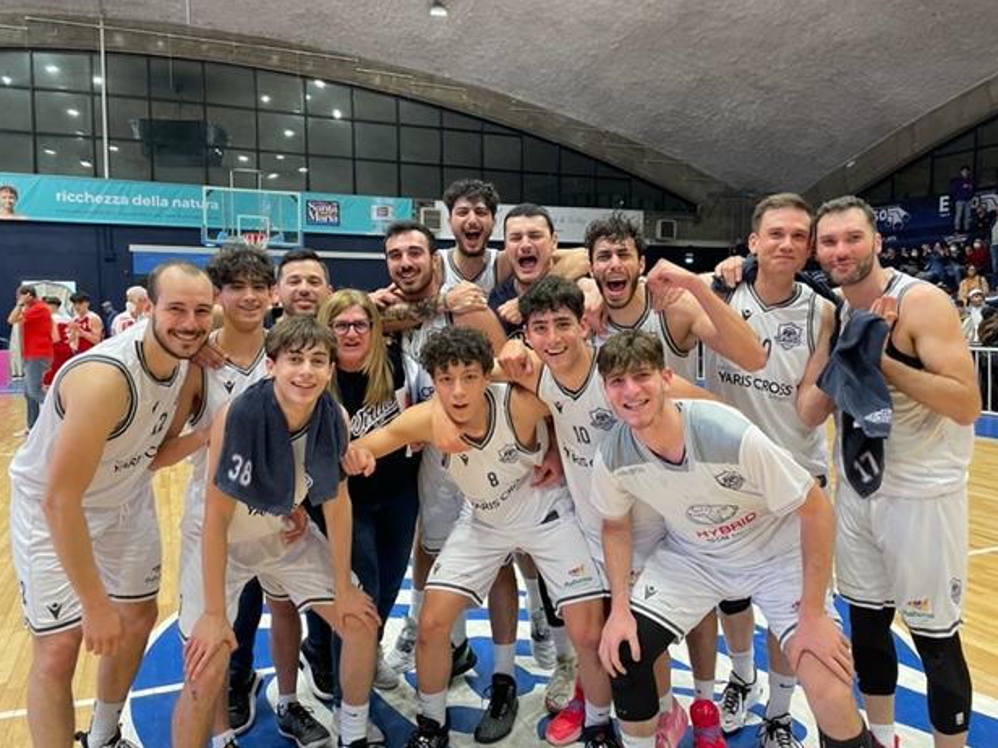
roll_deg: +0.0
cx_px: 507
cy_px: 361
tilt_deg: -2.4
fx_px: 778
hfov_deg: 65.3
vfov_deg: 51.3
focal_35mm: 27
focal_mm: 4.2
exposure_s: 1/50
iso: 160
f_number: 1.6
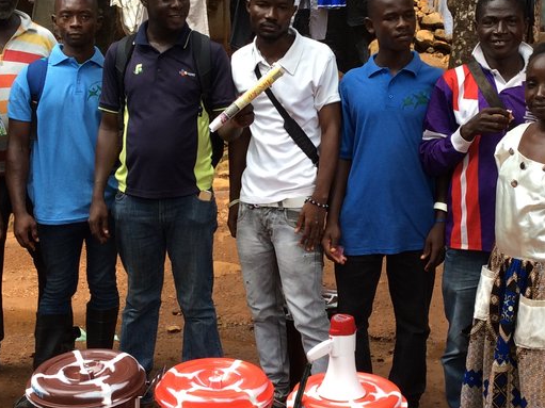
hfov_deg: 30.2
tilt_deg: -11.6
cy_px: 203
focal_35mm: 64
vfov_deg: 22.9
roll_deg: -0.9
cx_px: 311
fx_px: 1007
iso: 32
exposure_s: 1/231
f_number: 2.4
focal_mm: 3.3
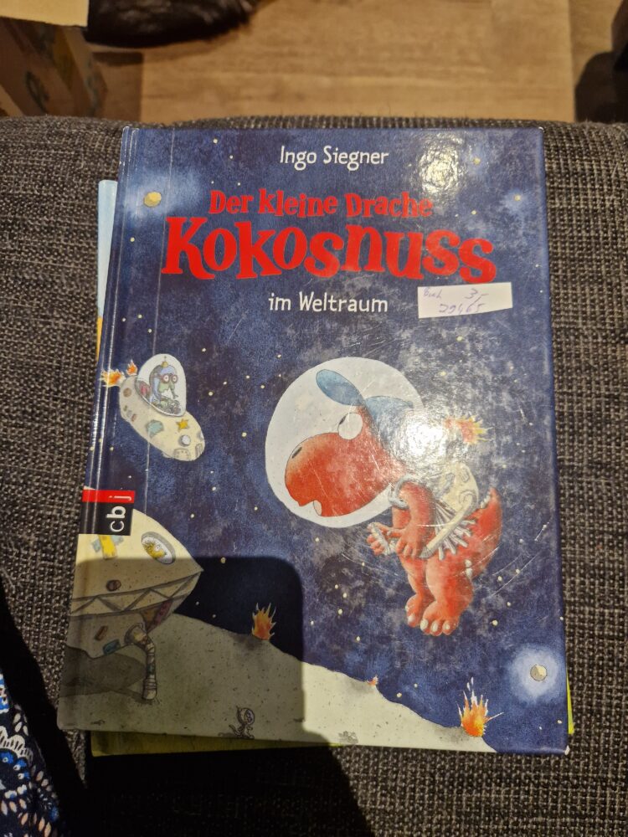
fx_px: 556
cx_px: 314
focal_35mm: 23
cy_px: 418
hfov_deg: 58.9
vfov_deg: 73.9
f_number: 1.8
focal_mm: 5.4
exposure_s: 1/100
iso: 400
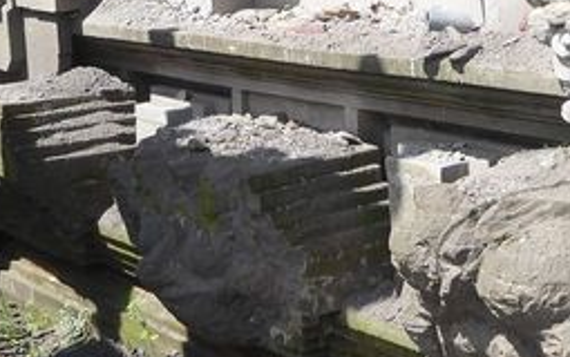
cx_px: 286
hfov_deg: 24.9
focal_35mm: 83
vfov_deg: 15.5
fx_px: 1291
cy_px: -9
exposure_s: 1/400
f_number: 3.3
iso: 125
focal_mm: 4.3
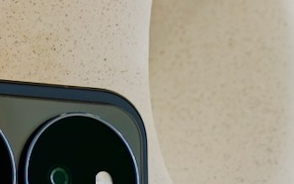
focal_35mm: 319
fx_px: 2555
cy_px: 402
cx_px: 184
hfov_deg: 6.6
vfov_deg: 4.1
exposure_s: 1/100
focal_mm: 20.1
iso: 200
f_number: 2.2
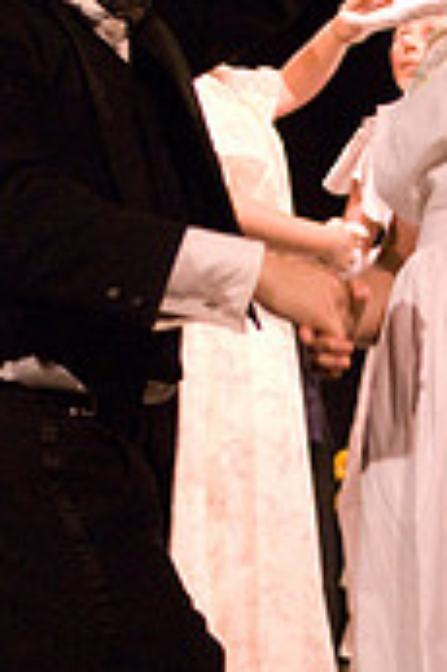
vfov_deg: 16.9
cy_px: 353
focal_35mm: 121
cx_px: 395
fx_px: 2264
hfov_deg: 11.2
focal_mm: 31
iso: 1600
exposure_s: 1/160
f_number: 2.8
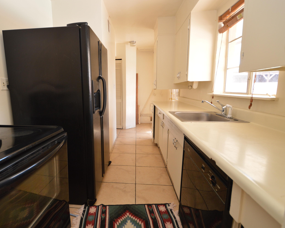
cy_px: 114
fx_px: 143
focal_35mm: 17
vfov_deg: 77.0
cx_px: 119
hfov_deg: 88.9
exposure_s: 1/60
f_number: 3.5
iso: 400
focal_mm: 10
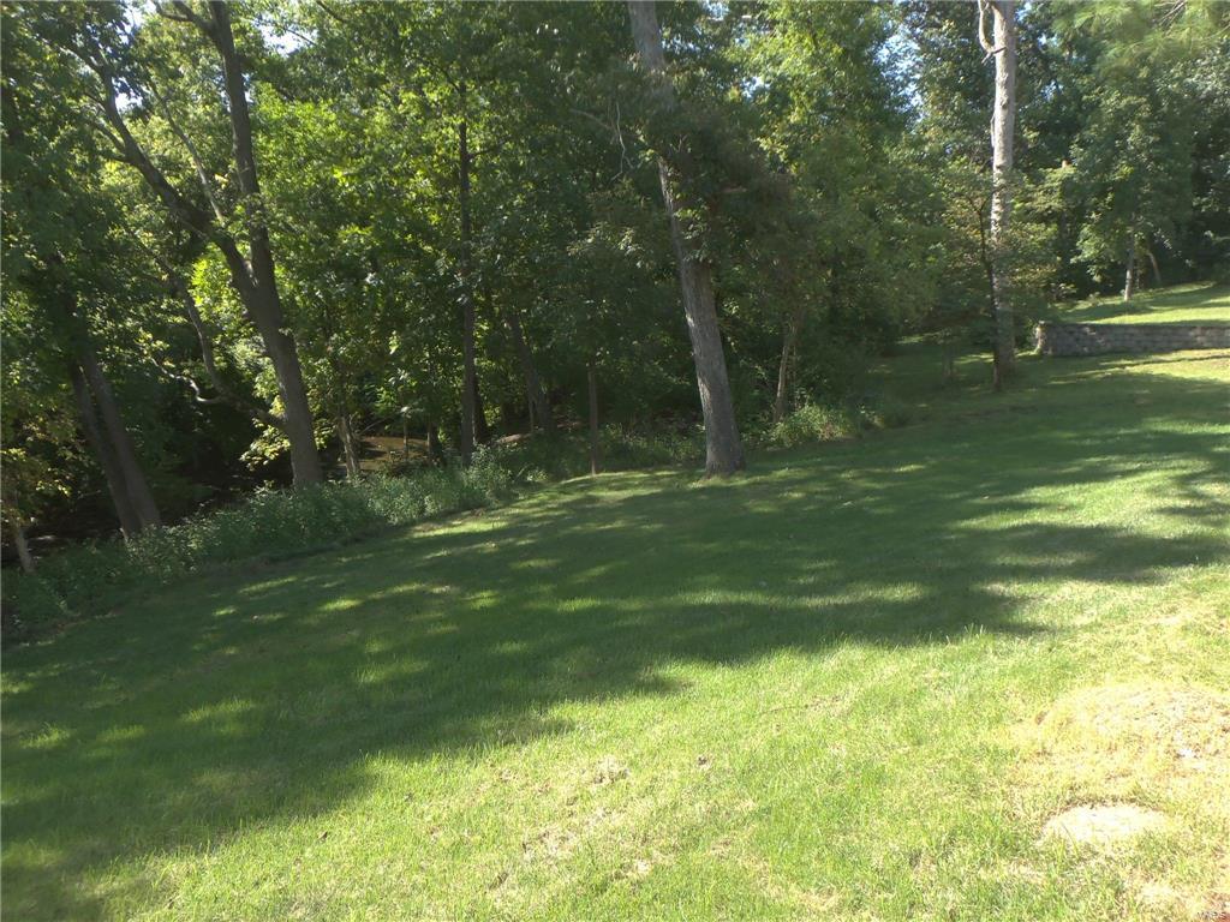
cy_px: 461
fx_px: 995
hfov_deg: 63.4
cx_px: 615
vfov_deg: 49.7
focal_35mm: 28
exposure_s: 1/125
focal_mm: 5.1
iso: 64
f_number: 3.3
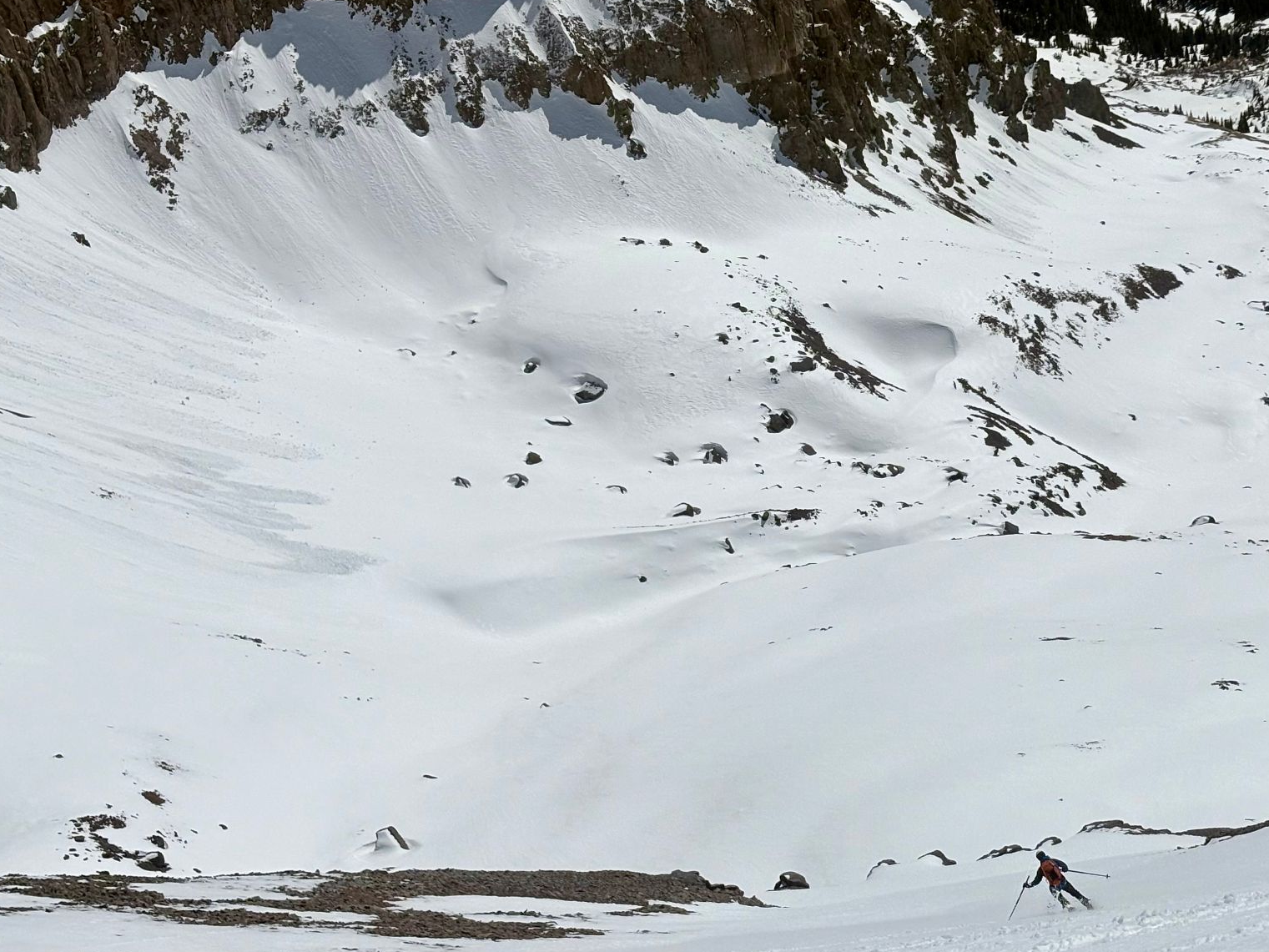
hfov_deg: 27.6
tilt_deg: -24.1
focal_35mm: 70
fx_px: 2566
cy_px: 389
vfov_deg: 21.0
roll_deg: +7.4
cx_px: 833
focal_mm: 5.96
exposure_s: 1/18519
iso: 25
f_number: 1.6
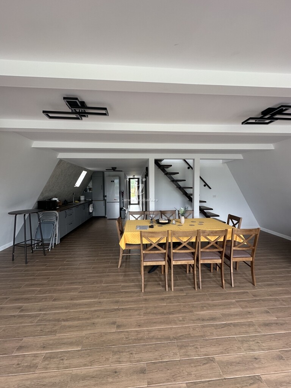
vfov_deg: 102.1
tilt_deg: -1.9
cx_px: 146
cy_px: 194
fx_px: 157
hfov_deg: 85.7
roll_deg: +0.3
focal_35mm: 14
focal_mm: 2.22
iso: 80
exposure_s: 1/99
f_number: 2.2
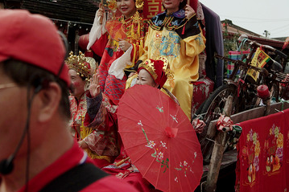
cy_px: 40
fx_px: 610
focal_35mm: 76
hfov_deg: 26.7
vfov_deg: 17.8
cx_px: 154
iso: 400
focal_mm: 35
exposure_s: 1/5000
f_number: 4
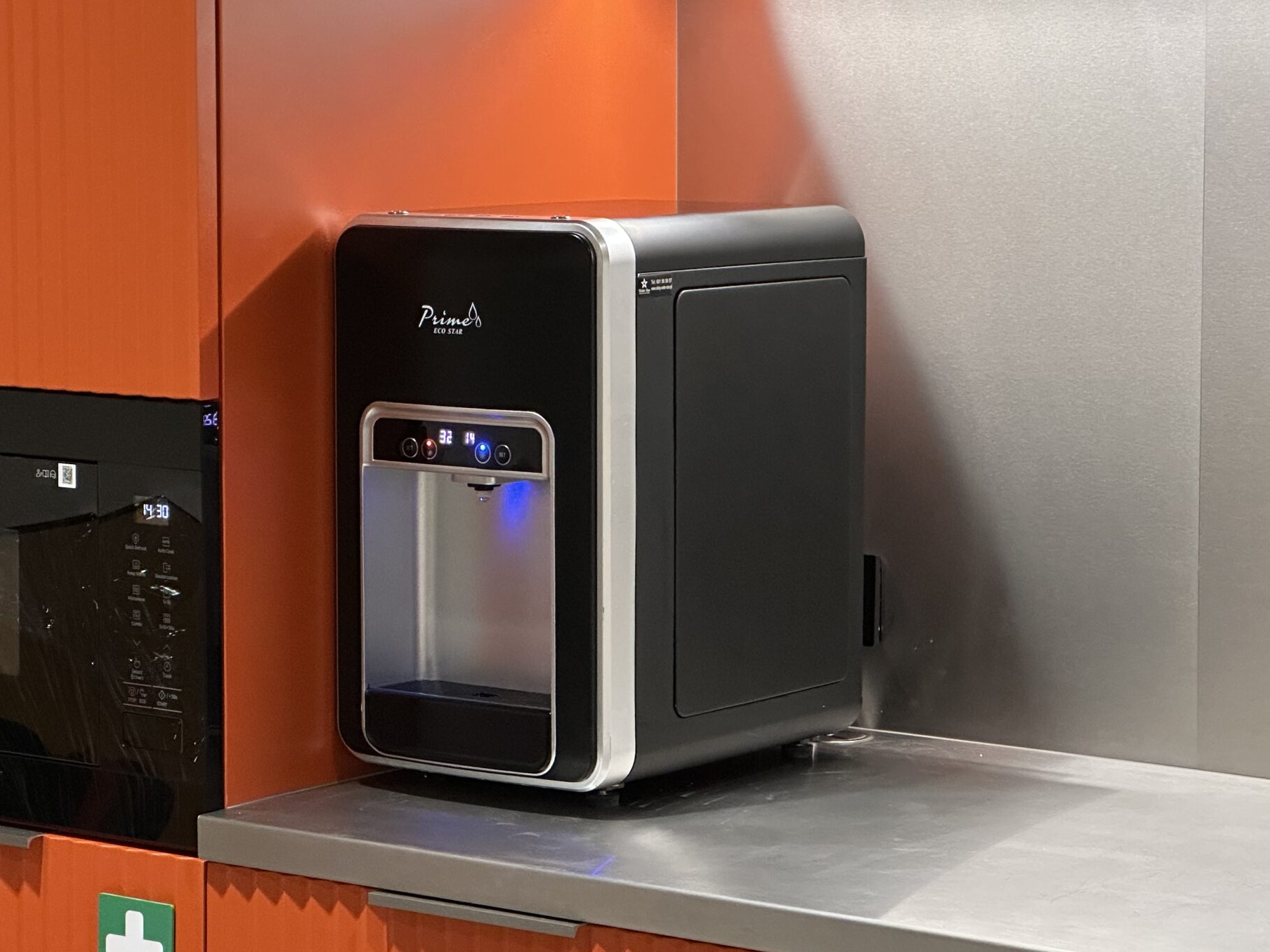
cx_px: 684
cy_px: 434
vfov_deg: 13.6
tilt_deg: -5.2
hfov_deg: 18.0
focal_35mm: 109
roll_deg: +0.1
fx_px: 3999
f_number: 2.8
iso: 400
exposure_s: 1/60
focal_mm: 9
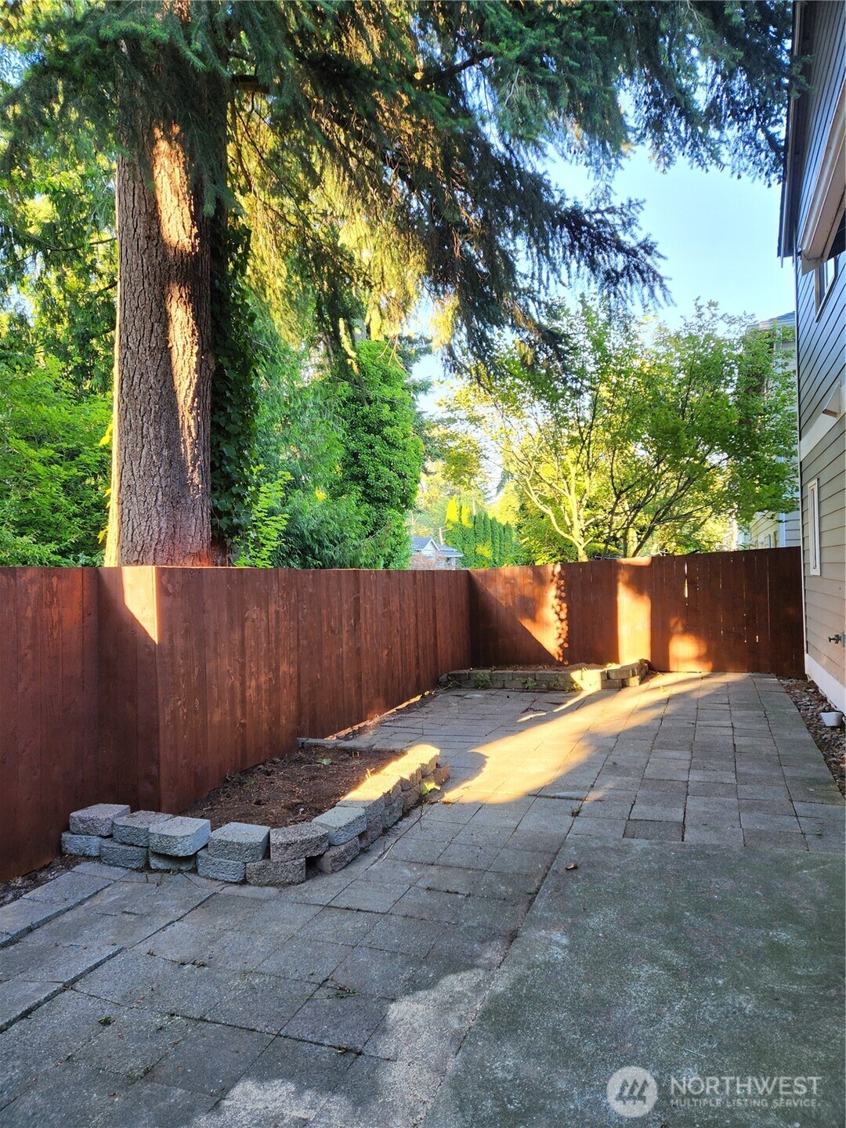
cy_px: 564
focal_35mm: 23
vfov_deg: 73.9
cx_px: 423
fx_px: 749
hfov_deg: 58.9
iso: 64
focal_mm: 5.4
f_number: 1.8
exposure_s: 1/120
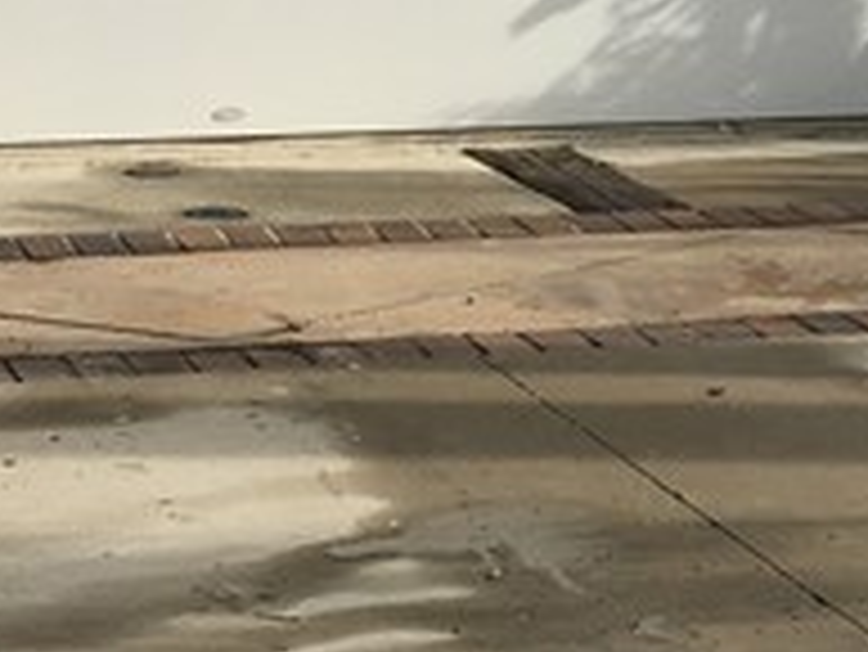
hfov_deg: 12.8
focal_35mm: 154
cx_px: 684
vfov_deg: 9.6
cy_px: 202
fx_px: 3864
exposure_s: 1/927
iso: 25
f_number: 2.2
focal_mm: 4.15
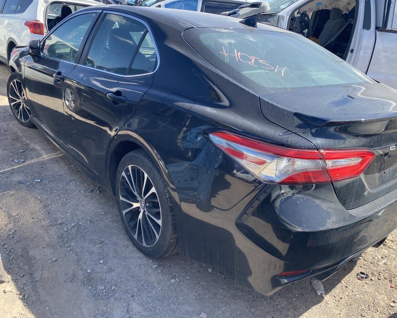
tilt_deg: -20.3
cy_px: 154
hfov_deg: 62.1
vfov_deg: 51.5
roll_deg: -7.4
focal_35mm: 28
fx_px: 329
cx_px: 215
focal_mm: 4.25
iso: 32
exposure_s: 1/822
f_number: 1.8
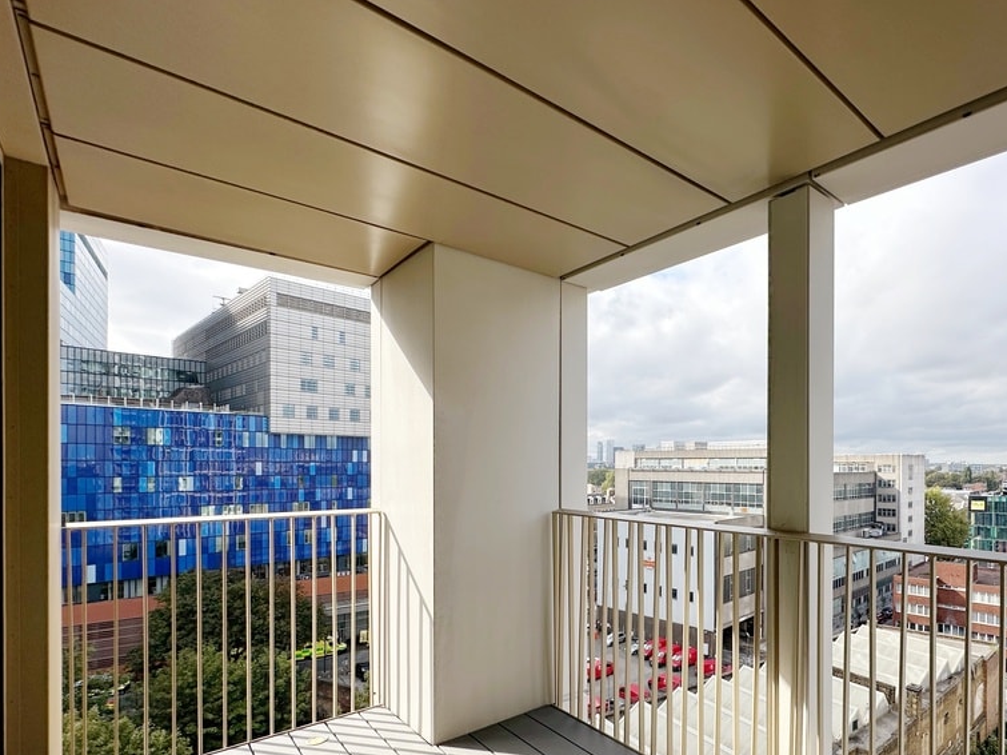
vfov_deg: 67.7
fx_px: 553
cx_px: 679
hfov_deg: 81.6
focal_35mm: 19
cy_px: 468
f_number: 2.2
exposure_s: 1/1208
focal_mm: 2.22
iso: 50
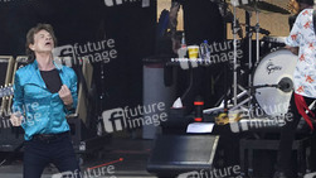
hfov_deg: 3.2
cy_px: 86
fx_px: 5654
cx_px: 101
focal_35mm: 675
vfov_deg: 1.8
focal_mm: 359
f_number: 6.3
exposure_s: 1/640
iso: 2500
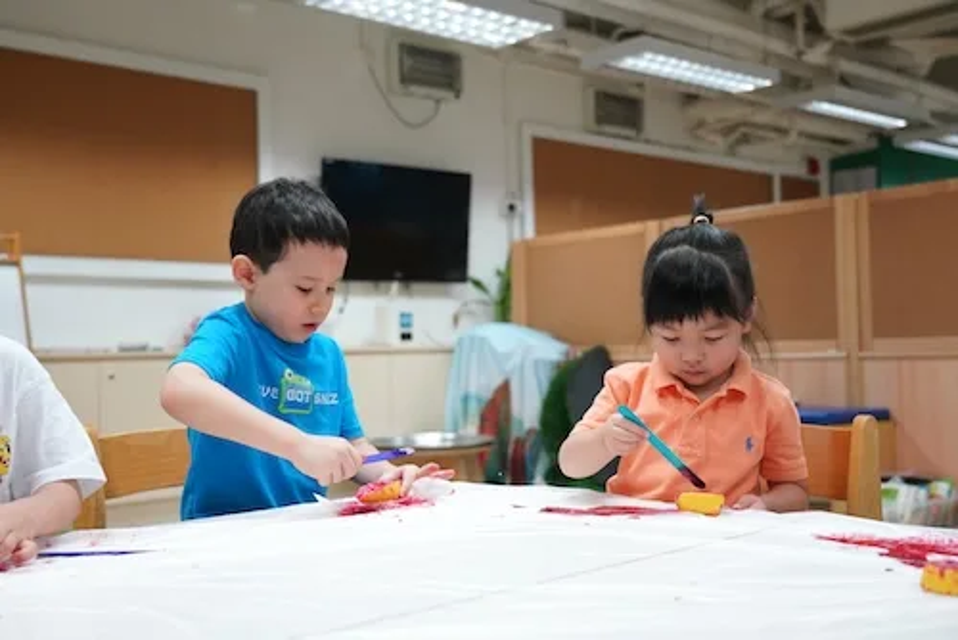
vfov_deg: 34.3
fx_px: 1038
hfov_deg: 49.5
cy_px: 320
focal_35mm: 39
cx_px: 479
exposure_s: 1/500
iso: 4000
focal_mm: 39
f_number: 4
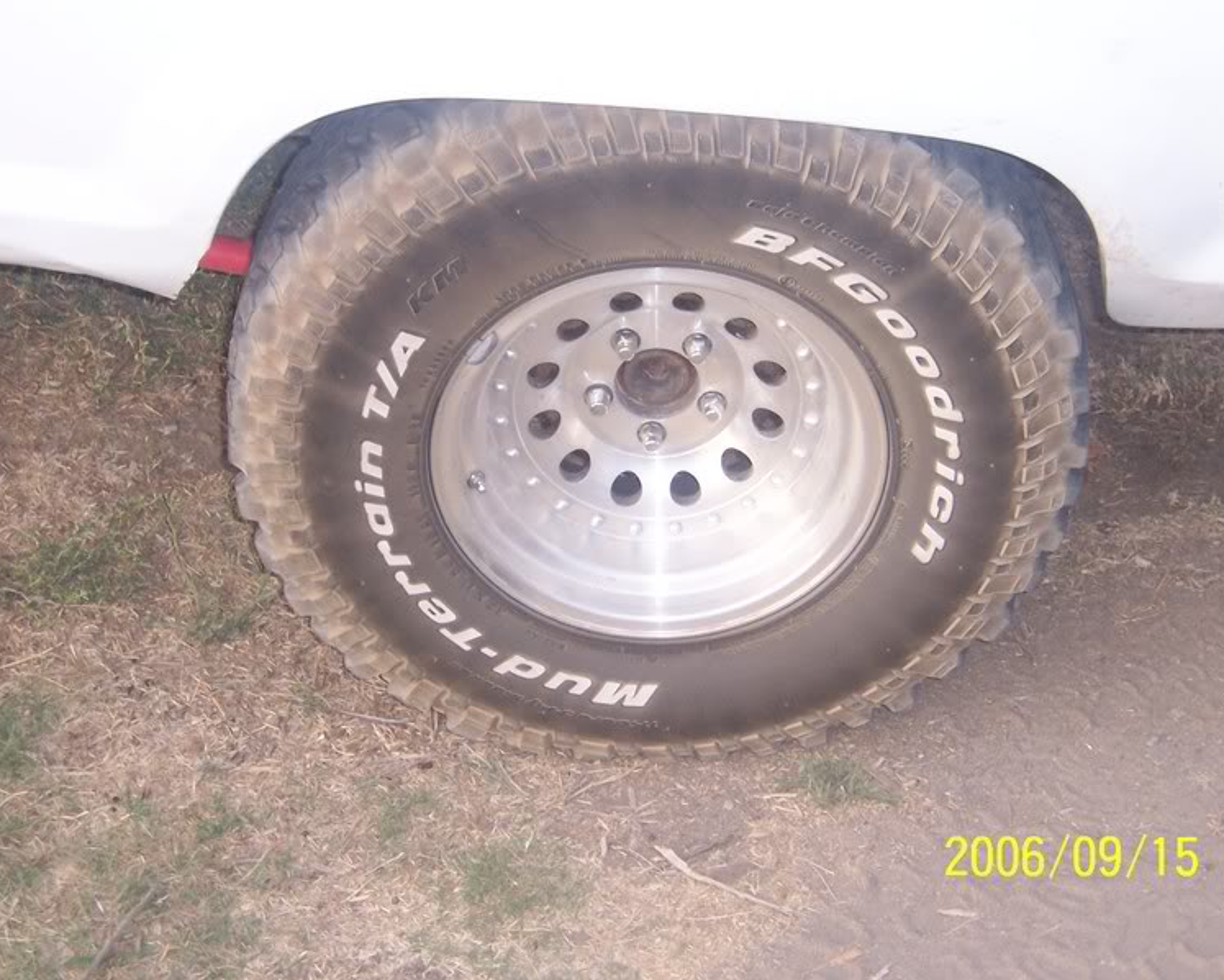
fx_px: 2500
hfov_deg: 27.5
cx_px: 616
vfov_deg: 22.2
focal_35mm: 69
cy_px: 490
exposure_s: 1/90
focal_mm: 11
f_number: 4
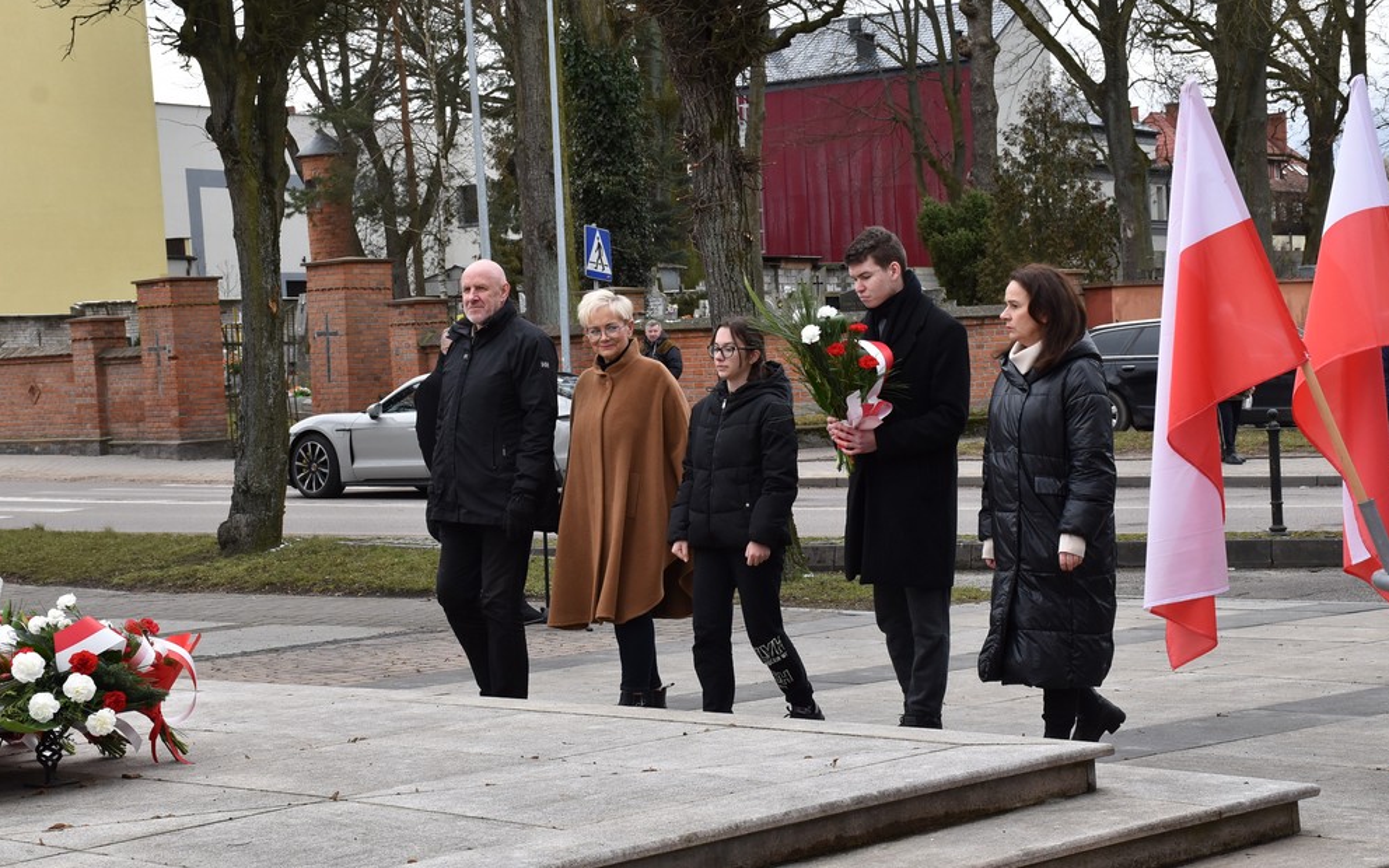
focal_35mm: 74
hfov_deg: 27.8
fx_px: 2801
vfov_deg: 17.6
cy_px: 462
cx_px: 699
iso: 640
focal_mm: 48
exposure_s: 1/320
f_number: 9
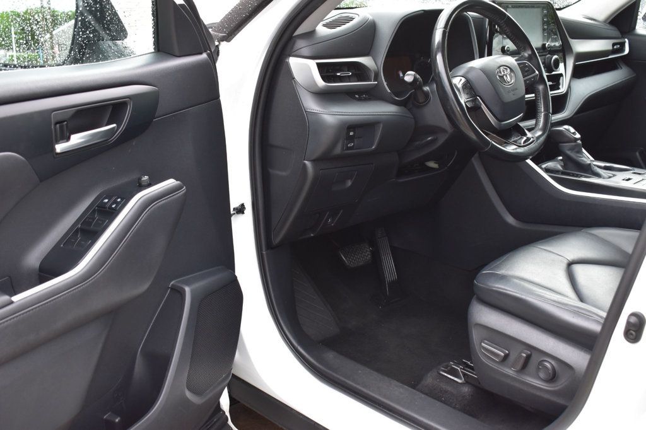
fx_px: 726
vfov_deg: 33.0
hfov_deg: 47.9
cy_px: 215
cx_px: 323
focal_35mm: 40
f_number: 6.3
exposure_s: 1/15
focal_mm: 27
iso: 900
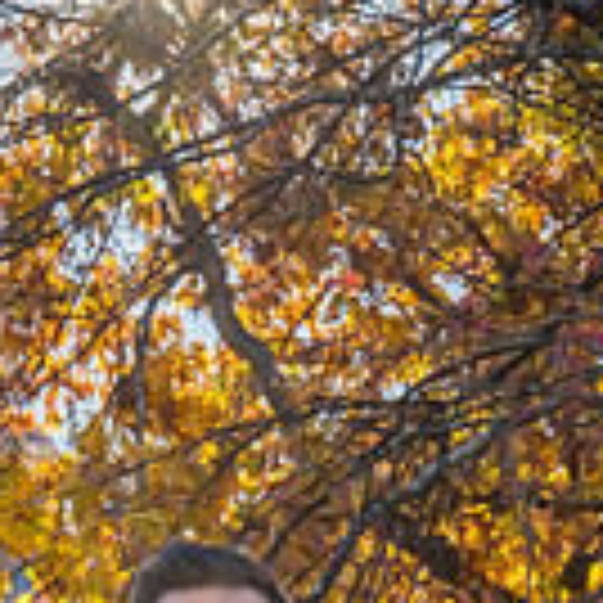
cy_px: 972
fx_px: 4060
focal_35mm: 206
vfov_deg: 8.3
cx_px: 338
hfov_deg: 8.5
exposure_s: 1/160
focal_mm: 72
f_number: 18
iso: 640
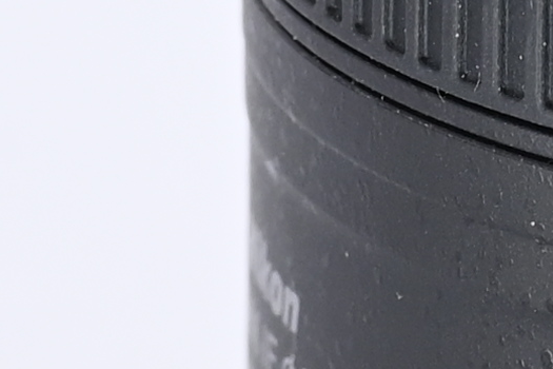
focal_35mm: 907
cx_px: 1010
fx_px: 13931
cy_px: 287
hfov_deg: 2.3
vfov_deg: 1.5
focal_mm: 81
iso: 500
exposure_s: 1/160
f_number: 9
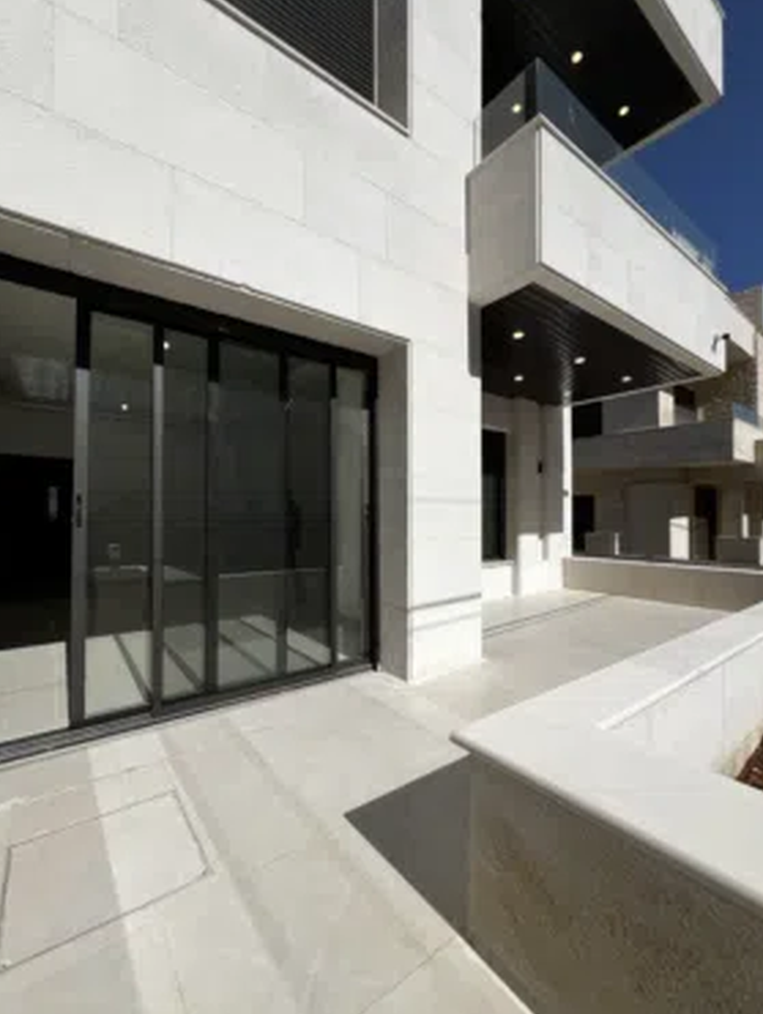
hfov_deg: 85.8
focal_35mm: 14
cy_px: 511
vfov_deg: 102.0
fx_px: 411
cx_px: 377
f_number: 1.8
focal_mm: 1.57
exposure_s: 1/5000
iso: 40
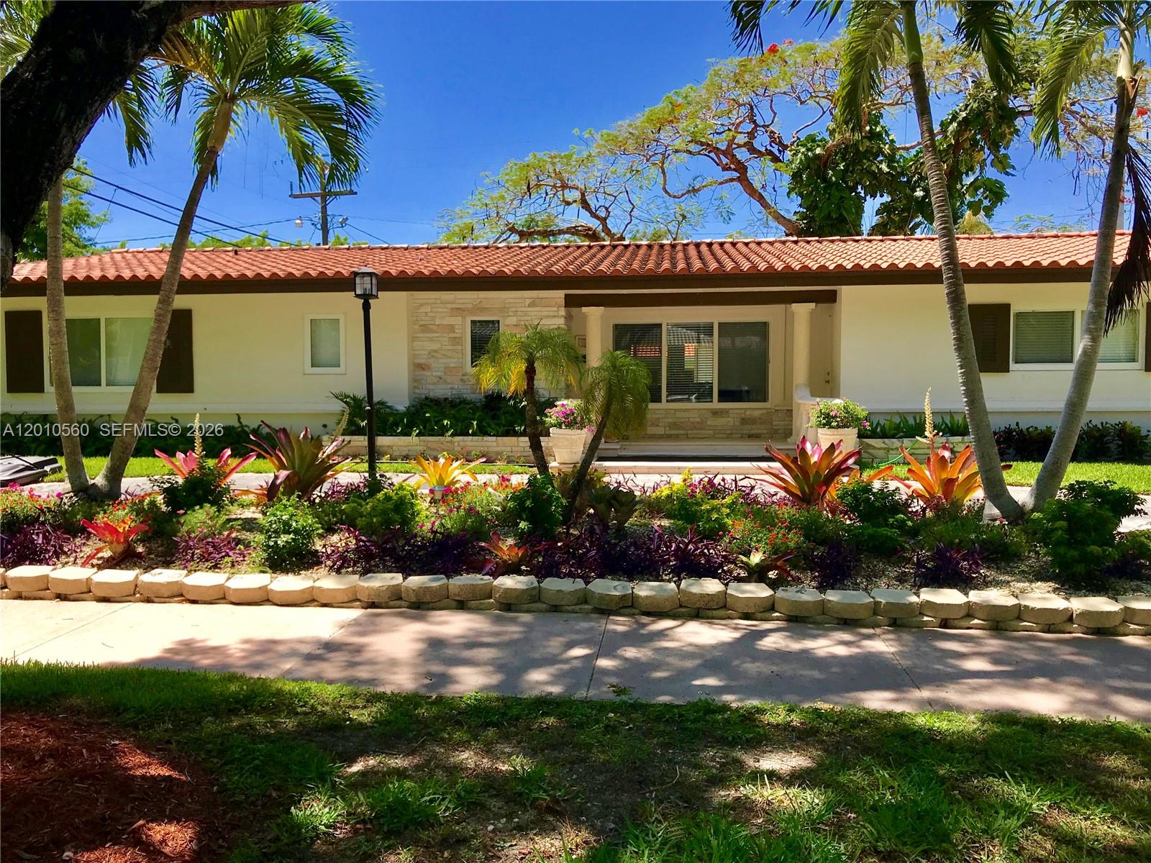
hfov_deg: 63.4
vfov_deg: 49.7
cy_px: 432
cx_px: 576
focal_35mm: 28
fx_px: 931
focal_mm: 3.99
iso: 20
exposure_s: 1/1389
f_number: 1.8
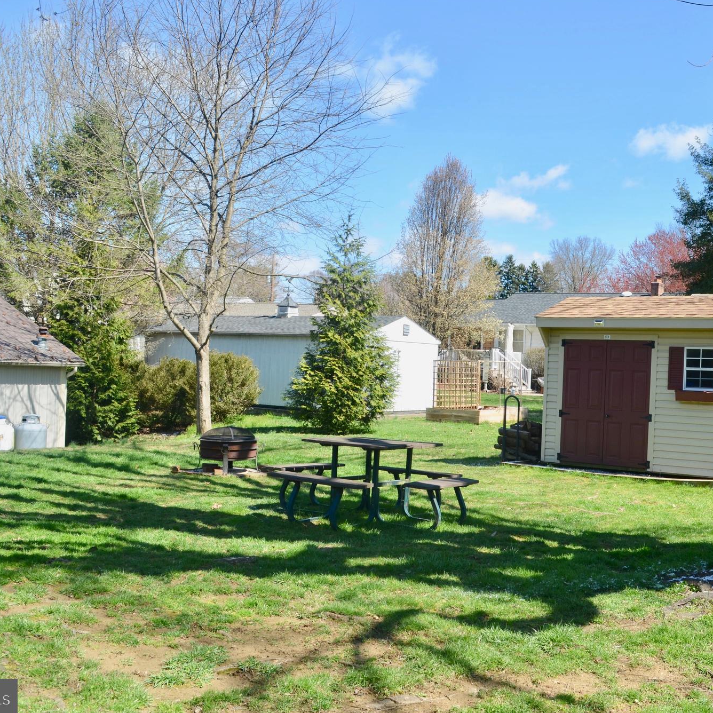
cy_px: 355
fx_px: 909
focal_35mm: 39
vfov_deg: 42.8
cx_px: 447
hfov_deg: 42.5
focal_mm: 20
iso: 125
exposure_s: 1/250
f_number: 8
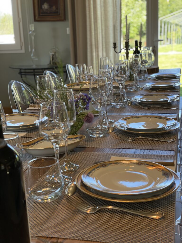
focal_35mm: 52
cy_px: 122
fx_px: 365
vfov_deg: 36.8
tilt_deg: -11.4
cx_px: 91
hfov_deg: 28.0
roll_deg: +2.6
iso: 50
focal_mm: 6
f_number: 2
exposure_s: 1/122
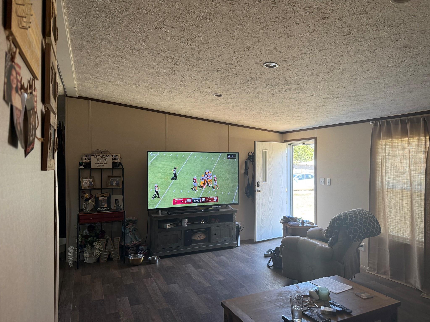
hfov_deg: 71.6
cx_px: 215
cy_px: 161
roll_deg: +0.1
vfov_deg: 56.8
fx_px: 298
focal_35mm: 24
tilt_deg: +0.4
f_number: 1.78
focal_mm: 6.76
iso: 200
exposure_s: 1/120
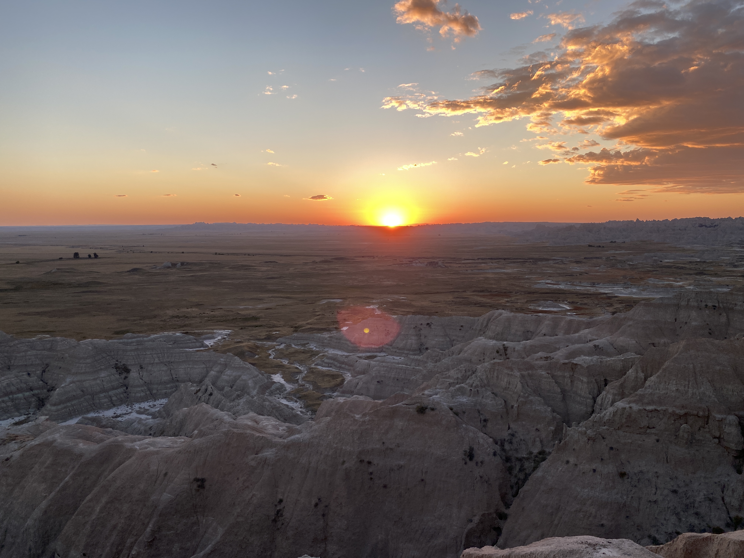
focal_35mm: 26
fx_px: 559
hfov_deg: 67.3
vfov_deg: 53.1
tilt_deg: -5.2
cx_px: 372
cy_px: 279
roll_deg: +0.1
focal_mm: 4.25
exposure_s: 1/515
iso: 32
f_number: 1.8
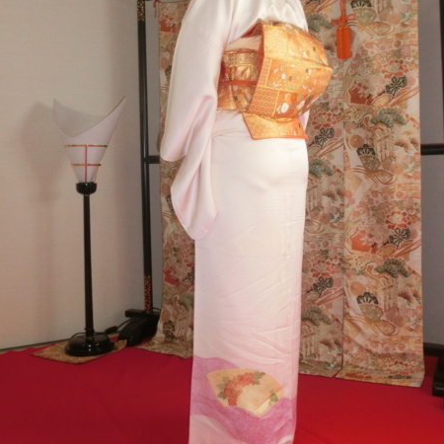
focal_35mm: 44
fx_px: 639
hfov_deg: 38.3
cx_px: 228
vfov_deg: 37.8
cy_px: 136
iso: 320
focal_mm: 4.87
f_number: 3.3
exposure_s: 1/125
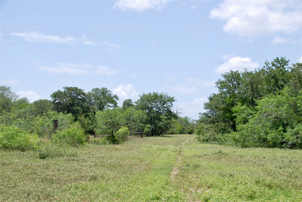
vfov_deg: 25.1
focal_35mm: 54
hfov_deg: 36.8
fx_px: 453
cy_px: 101
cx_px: 151
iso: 100
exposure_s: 1/250
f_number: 8
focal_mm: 36
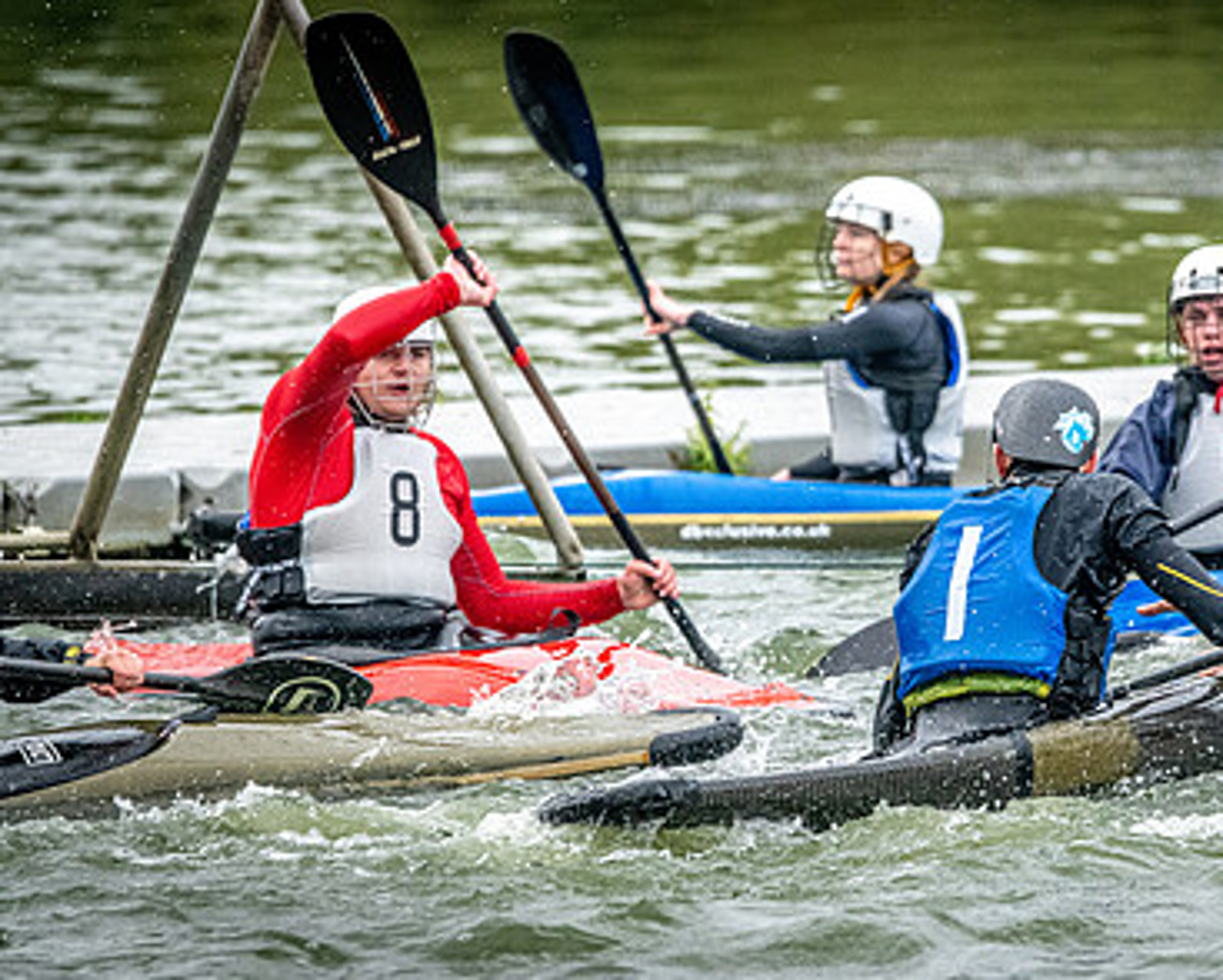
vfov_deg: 2.9
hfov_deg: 3.6
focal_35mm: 534
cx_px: 933
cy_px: 641
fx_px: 19339
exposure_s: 1/2500
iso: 3200
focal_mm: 360
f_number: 6.3
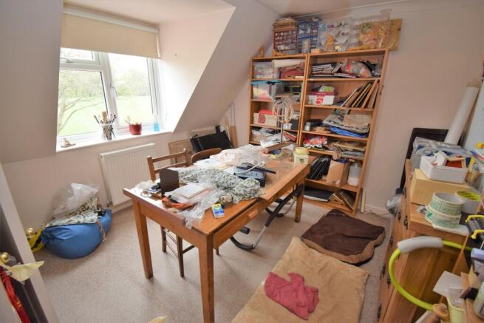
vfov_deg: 77.4
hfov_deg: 100.4
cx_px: 242
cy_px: 162
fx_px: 202
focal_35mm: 15
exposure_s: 1/100
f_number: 5
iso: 800
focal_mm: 10
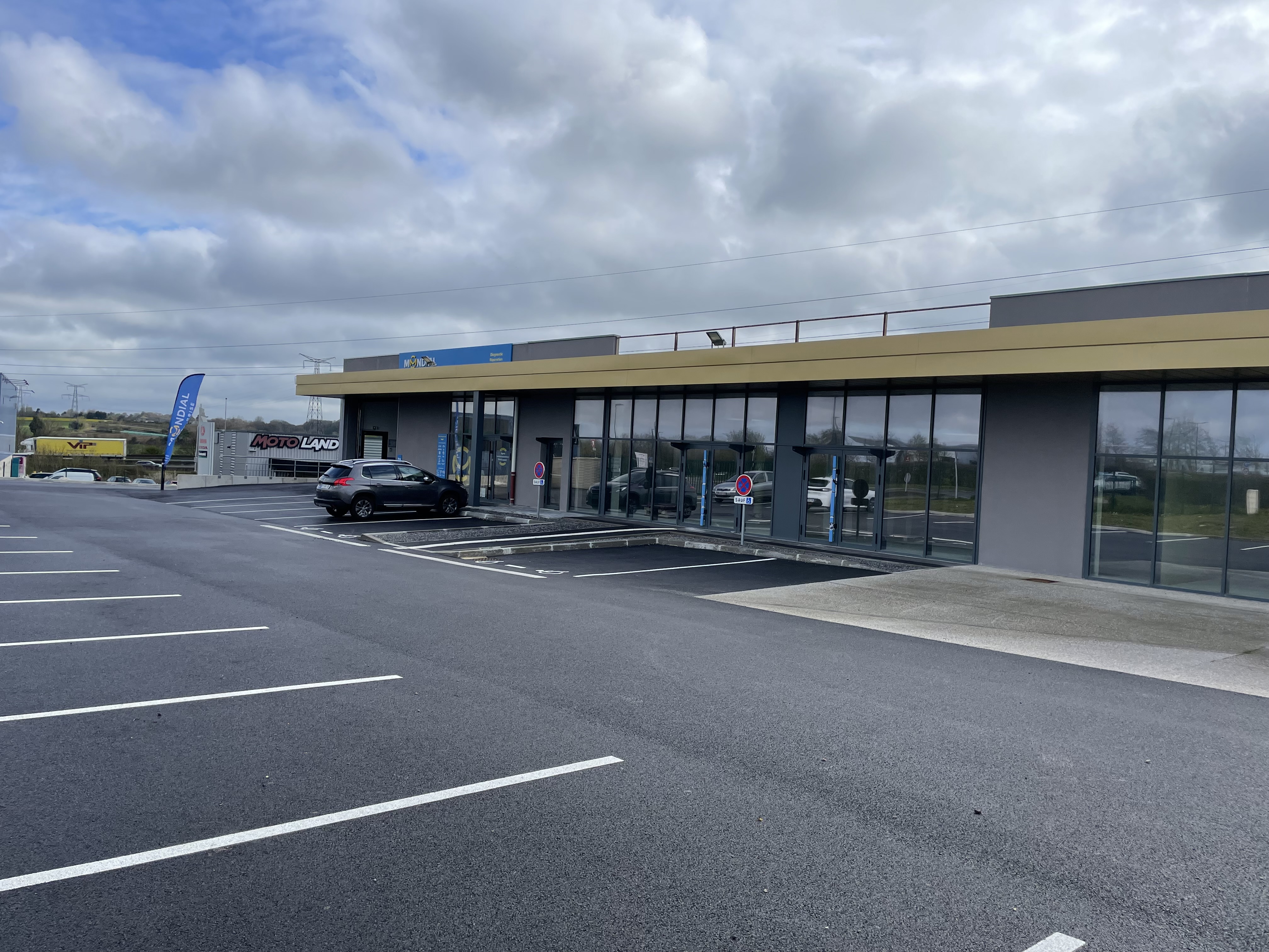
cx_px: 634
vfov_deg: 53.1
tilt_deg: -3.0
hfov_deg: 67.3
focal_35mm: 26
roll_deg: -1.6
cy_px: 476
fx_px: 953
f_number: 1.6
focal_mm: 4.2
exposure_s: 1/4292
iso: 32
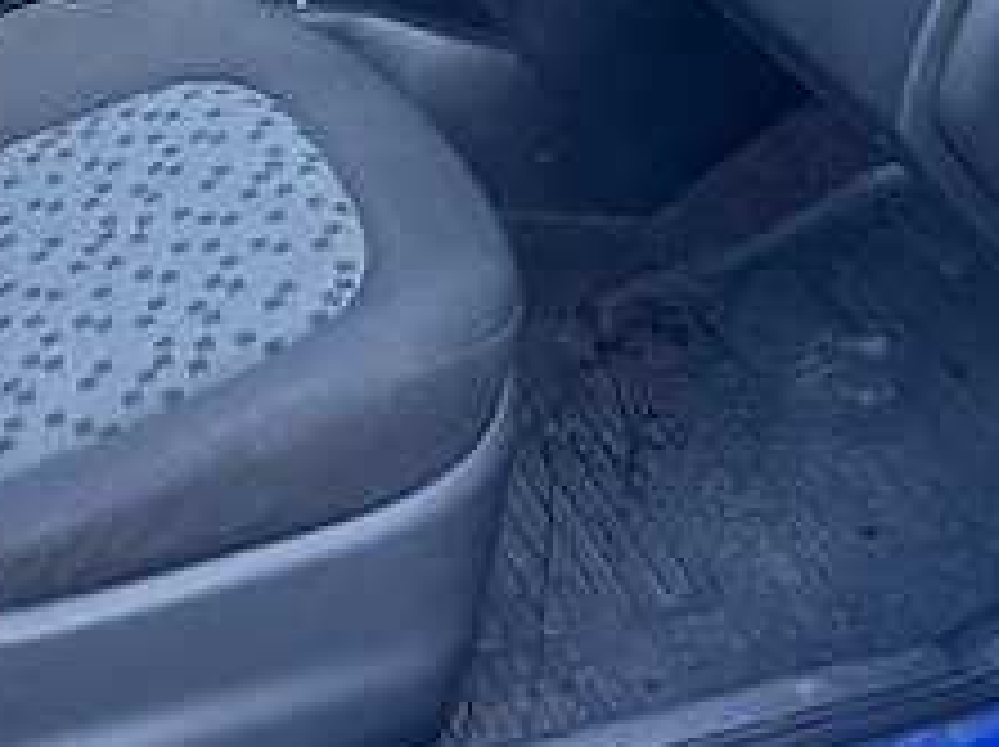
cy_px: -86
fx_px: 1874
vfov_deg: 21.3
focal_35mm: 65
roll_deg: -0.4
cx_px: 202
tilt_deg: -25.5
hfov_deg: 29.2
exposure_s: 1/121
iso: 125
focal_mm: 6.76
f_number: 1.78
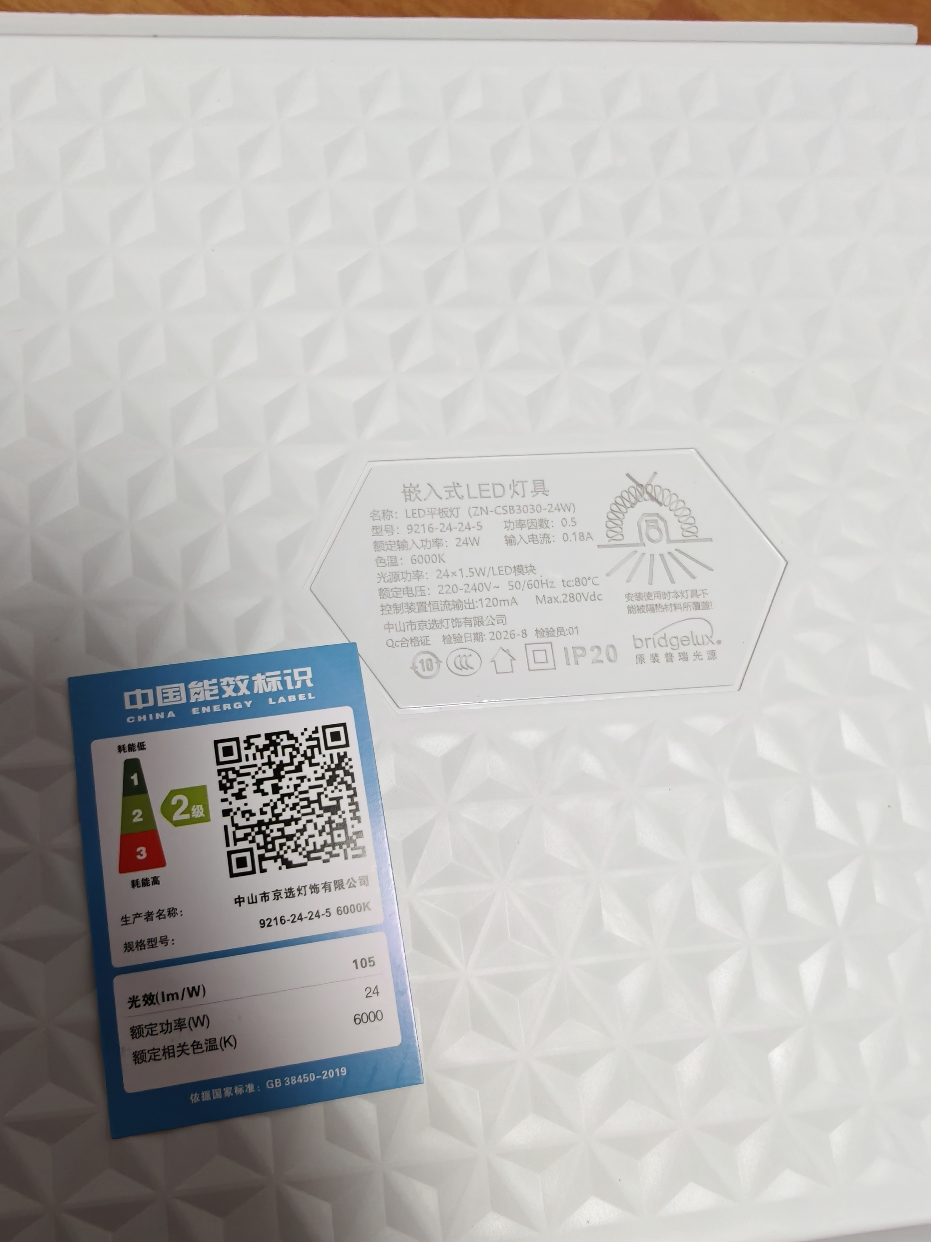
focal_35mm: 23
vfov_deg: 73.9
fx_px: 825
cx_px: 466
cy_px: 621
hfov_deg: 58.9
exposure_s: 1/60
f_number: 2
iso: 1000
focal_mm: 2.3
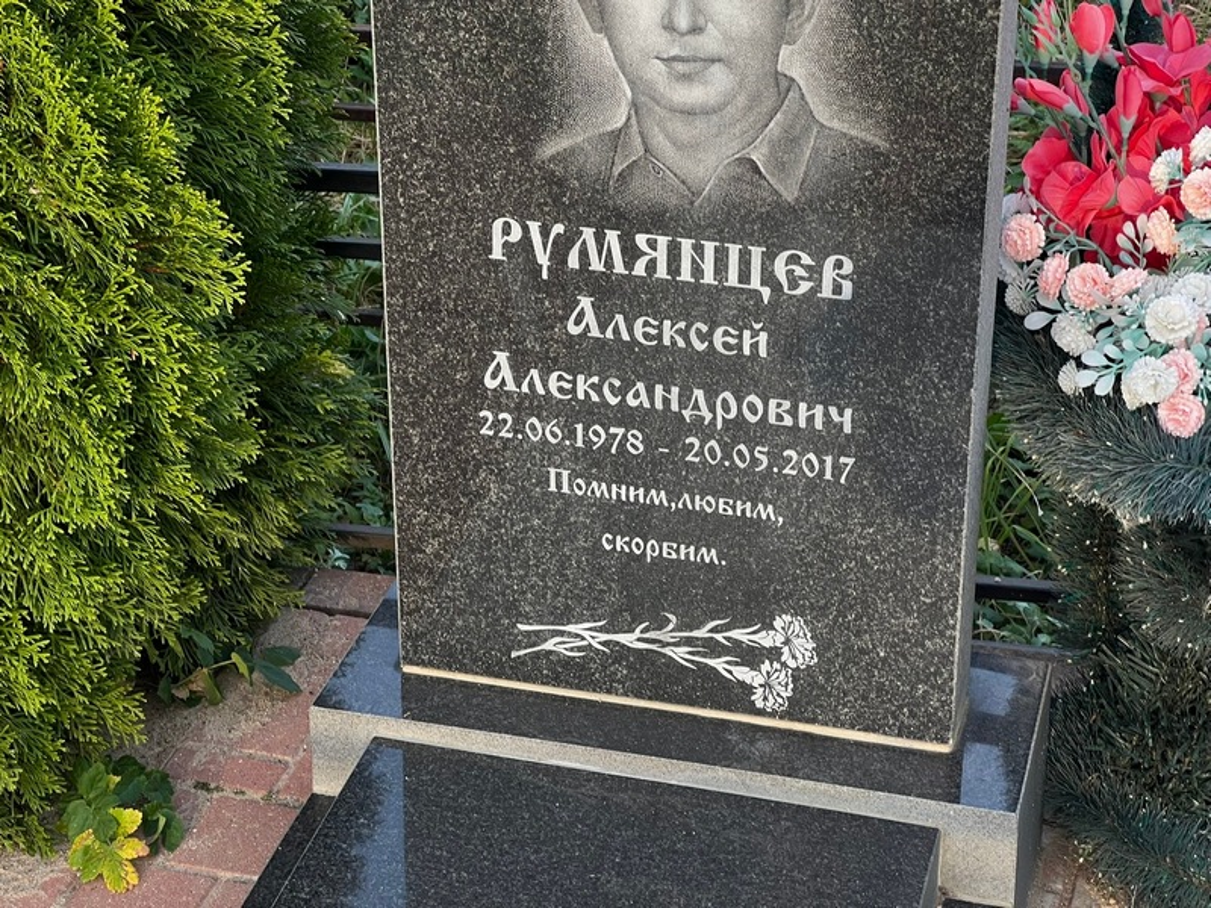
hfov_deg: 25.3
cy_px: 454
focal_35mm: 77
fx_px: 2694
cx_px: 606
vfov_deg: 19.1
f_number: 2.8
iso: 32
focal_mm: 9
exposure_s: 1/99
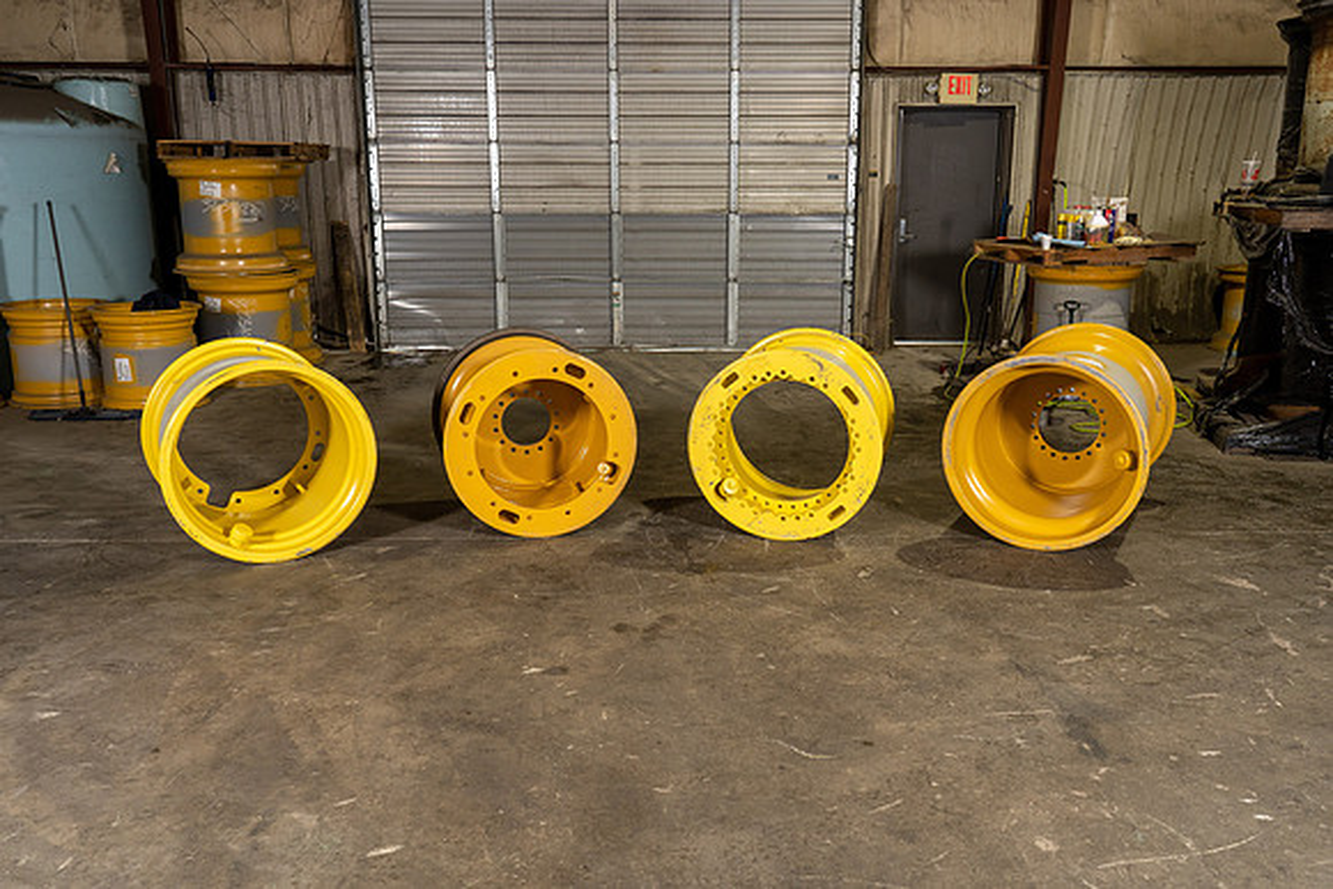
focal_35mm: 31
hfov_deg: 60.3
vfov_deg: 42.3
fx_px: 1148
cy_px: 444
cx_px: 666
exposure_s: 1/60
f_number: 5.6
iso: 800
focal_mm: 31
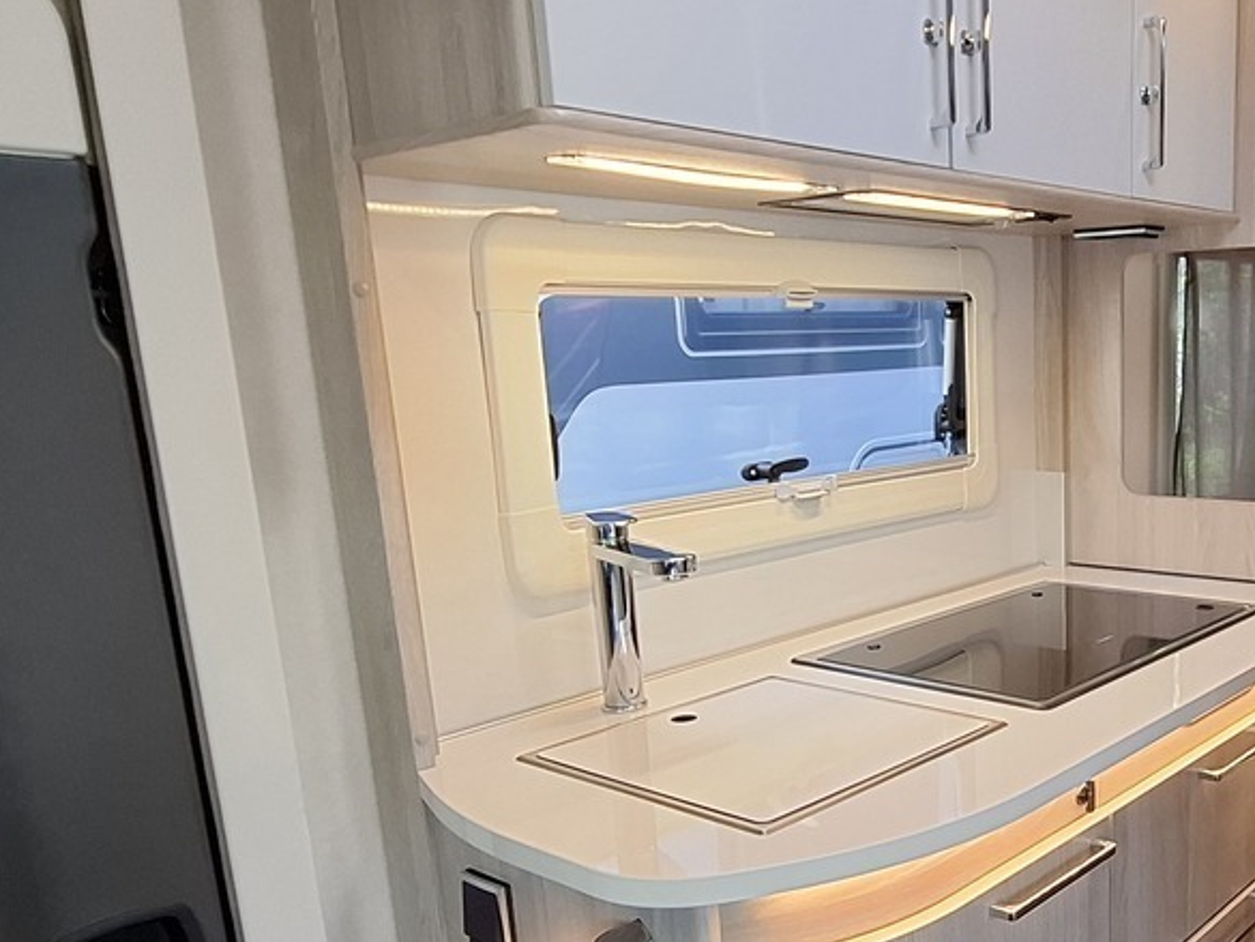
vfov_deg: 43.6
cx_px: 963
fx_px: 1160
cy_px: 624
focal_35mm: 32
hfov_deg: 53.8
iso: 100
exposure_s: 1/50
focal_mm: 1.74
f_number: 2.2
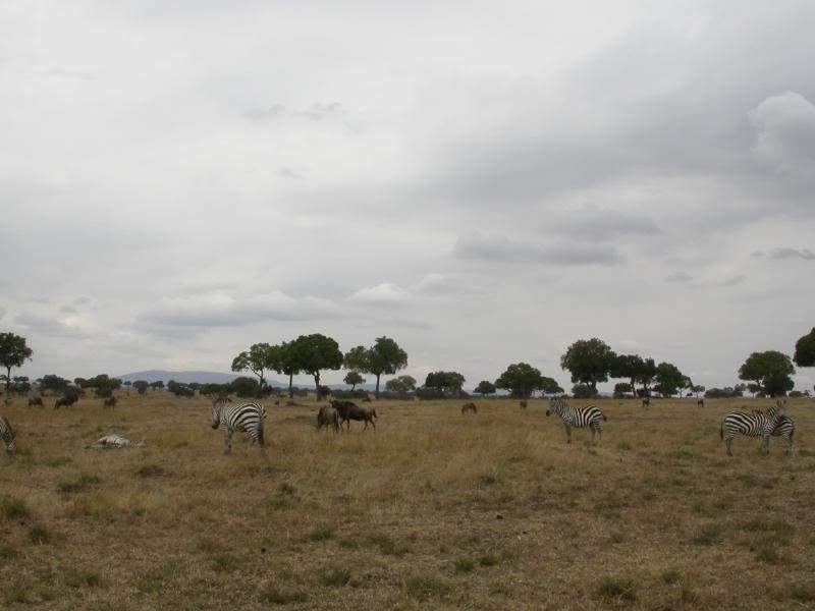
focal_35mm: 38
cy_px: 306
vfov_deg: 37.7
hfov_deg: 49.0
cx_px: 408
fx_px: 895
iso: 100
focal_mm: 7.85
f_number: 7.5
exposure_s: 1/564
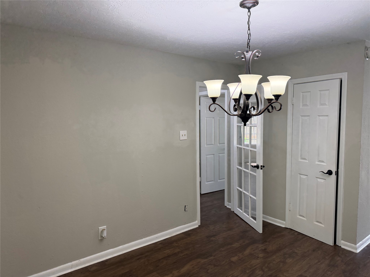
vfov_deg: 56.8
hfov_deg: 71.6
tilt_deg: -2.0
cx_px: 185
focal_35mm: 24
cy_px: 138
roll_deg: +2.1
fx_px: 257
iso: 200
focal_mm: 6.76
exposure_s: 1/153
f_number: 1.78
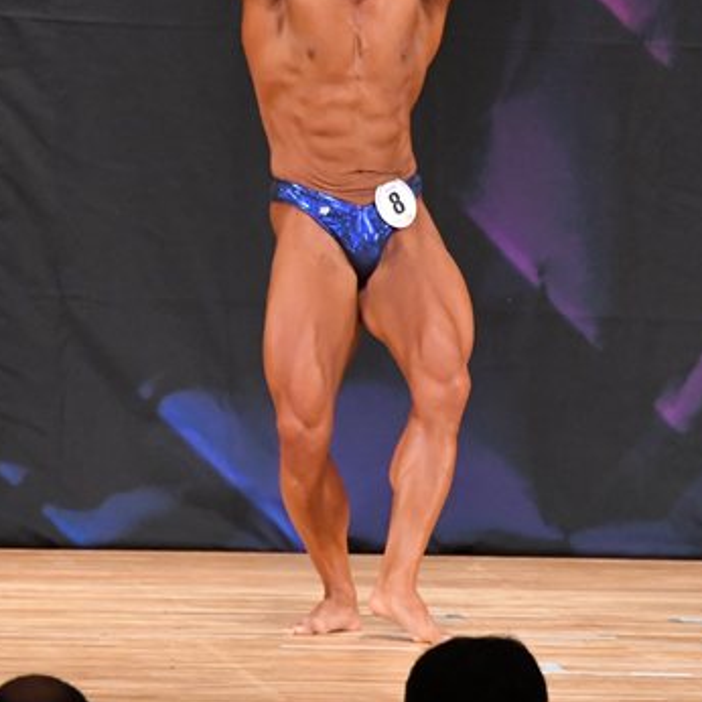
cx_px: 220
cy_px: 189
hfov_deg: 3.2
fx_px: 12436
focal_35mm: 542
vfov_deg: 3.2
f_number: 5.6
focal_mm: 190
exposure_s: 1/400
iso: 7200
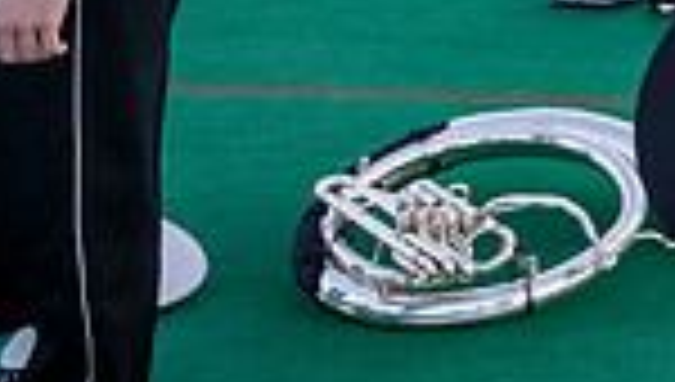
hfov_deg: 18.1
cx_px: 1134
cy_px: -449
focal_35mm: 99
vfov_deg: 10.9
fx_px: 1775
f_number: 4
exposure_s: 1/2500
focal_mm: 24.5
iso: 2000
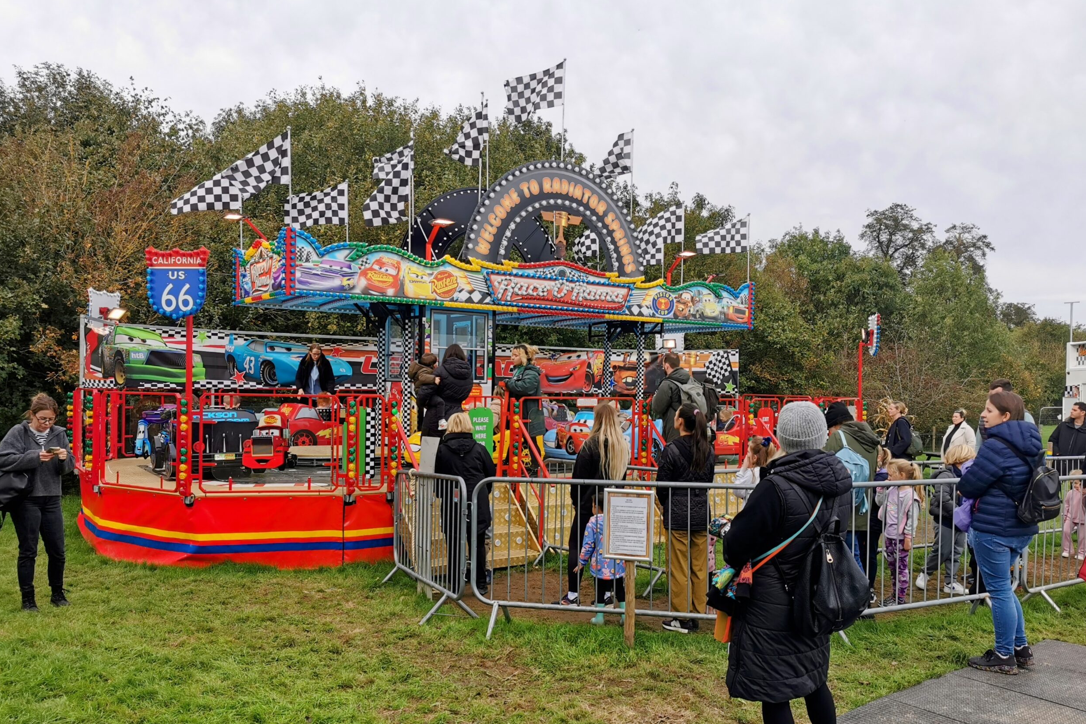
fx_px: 875
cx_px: 556
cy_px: 410
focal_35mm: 29
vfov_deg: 44.9
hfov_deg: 63.6
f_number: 1.6
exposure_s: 1/1312
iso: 50
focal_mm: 5.56
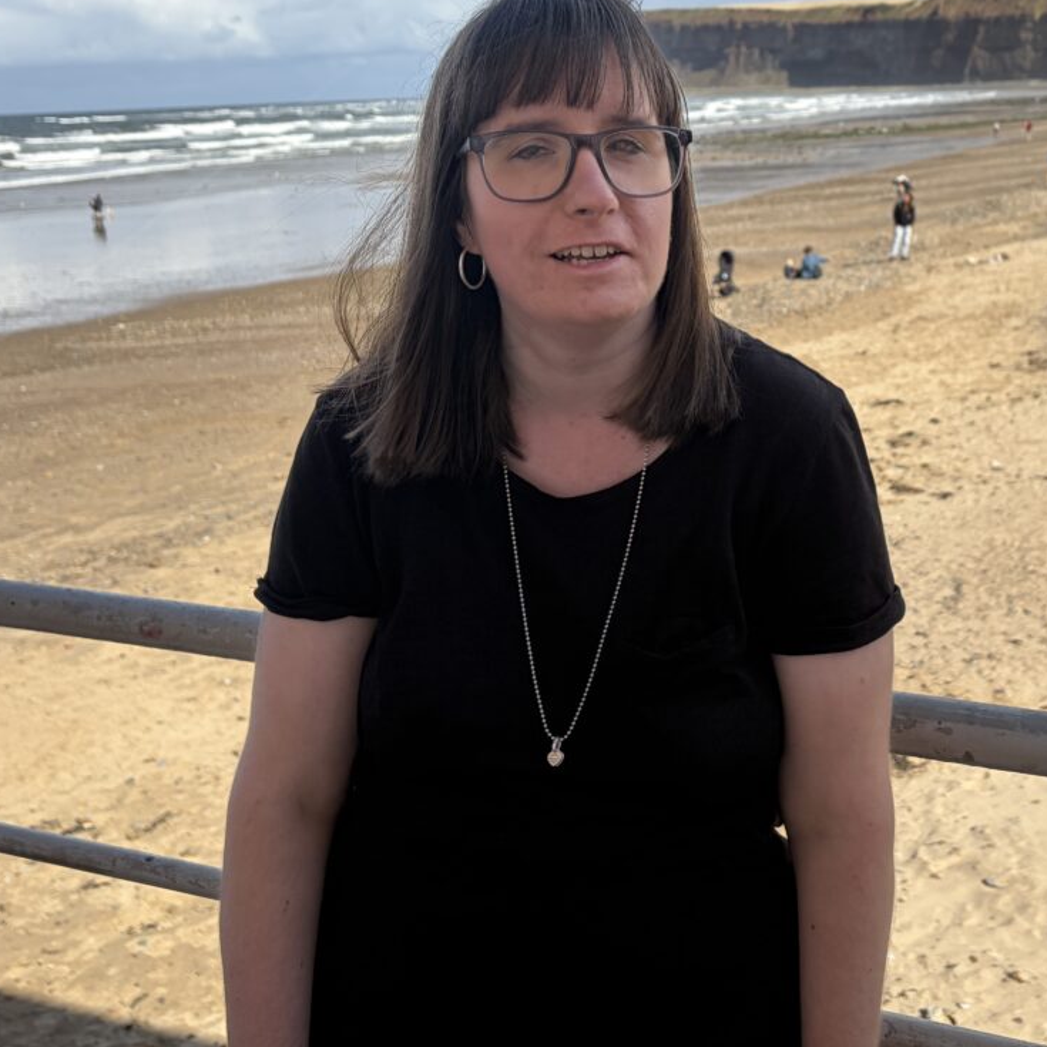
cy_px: 382
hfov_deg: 37.0
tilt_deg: -8.7
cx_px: 735
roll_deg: +2.9
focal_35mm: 45
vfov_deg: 37.3
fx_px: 1540
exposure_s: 1/2141
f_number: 1.6
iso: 50
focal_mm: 5.96
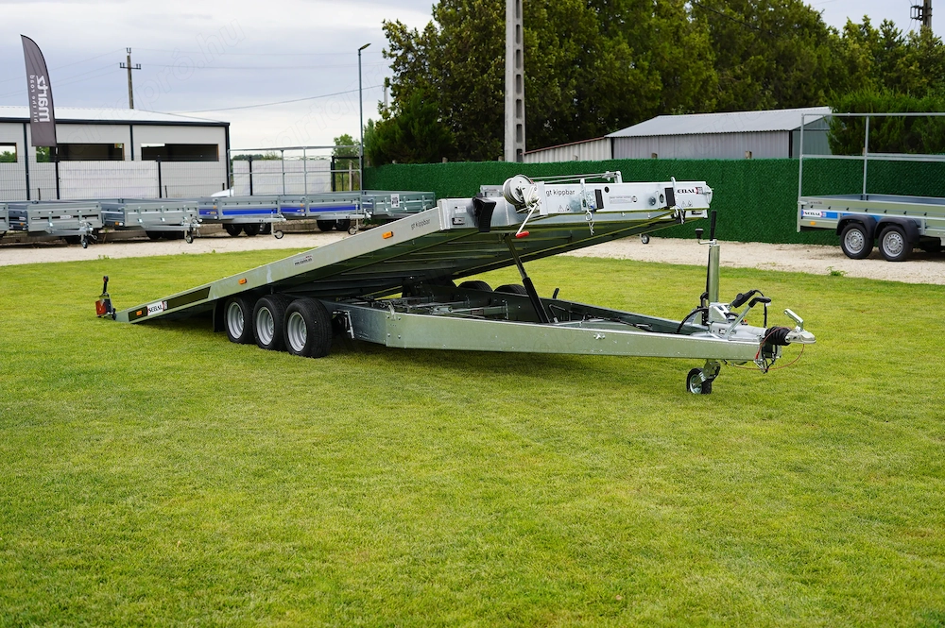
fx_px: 1311
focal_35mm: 50
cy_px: 314
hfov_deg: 39.6
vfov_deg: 26.9
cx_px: 472
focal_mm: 50
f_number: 4.5
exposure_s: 1/200
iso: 100
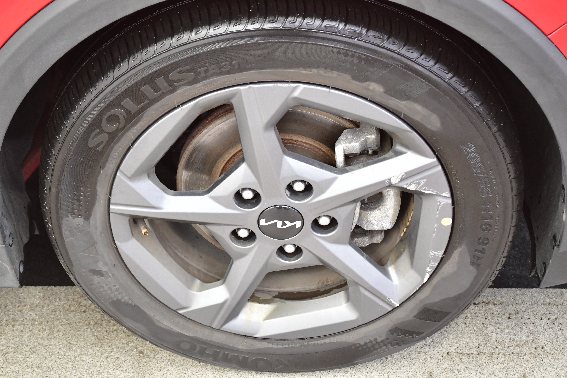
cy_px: 189
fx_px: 1039
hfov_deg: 30.5
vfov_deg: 20.6
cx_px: 284
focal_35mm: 66
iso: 3200
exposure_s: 1/30
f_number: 5.3
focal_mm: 44
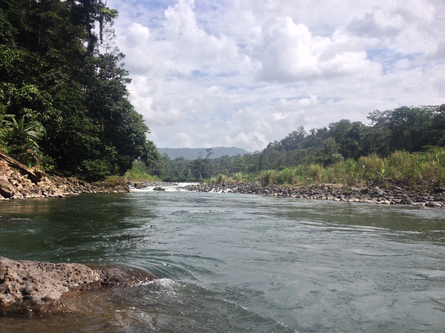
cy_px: 166
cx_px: 222
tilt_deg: +3.2
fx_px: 450
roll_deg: +1.7
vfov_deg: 40.7
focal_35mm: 35
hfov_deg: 52.6
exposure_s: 1/2762
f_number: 2.4
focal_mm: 4.28
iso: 50
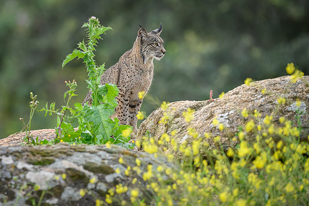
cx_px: 108
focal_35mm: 521
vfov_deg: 2.6
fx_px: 4473
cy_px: 72
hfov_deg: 4.0
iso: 1800
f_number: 4
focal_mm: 400
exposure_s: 1/2000
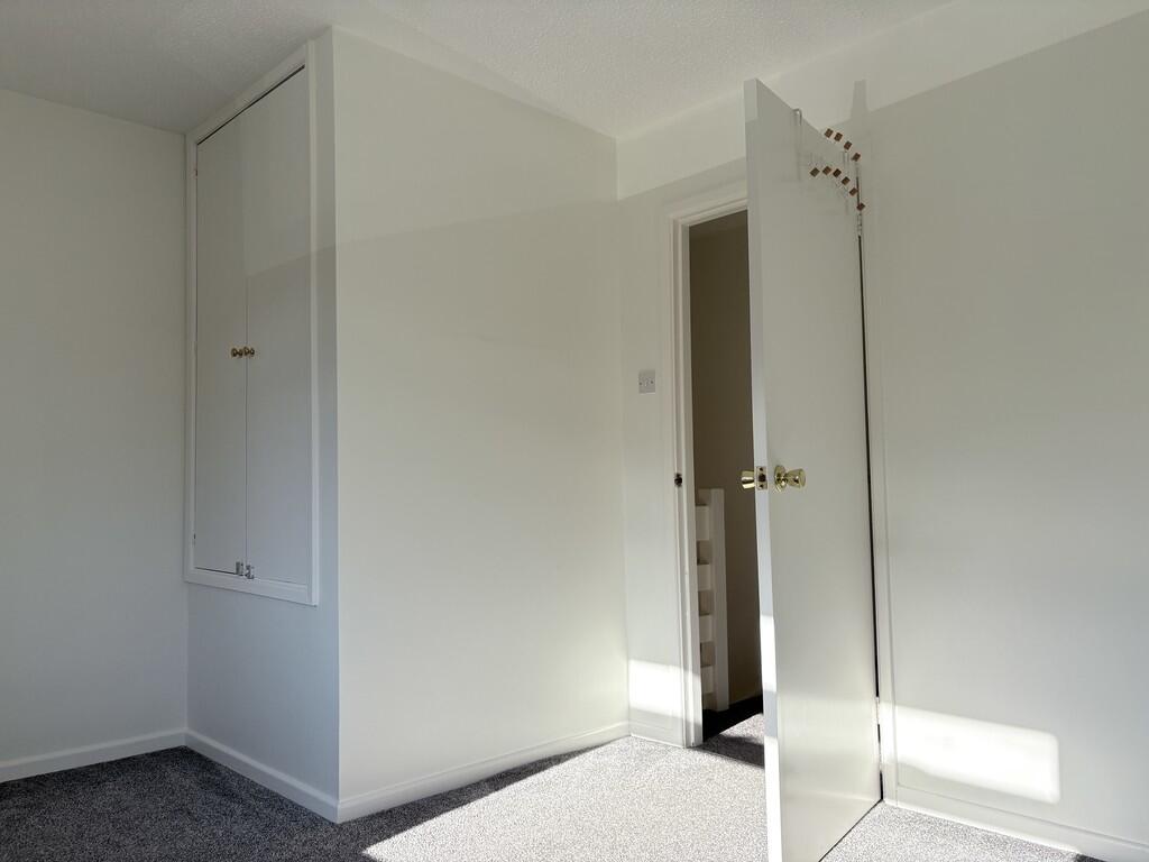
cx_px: 574
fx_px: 863
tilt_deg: +3.2
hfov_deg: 67.3
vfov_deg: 53.1
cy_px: 431
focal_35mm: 26
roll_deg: +1.9
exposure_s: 1/1239
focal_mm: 5.96
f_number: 1.6
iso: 50
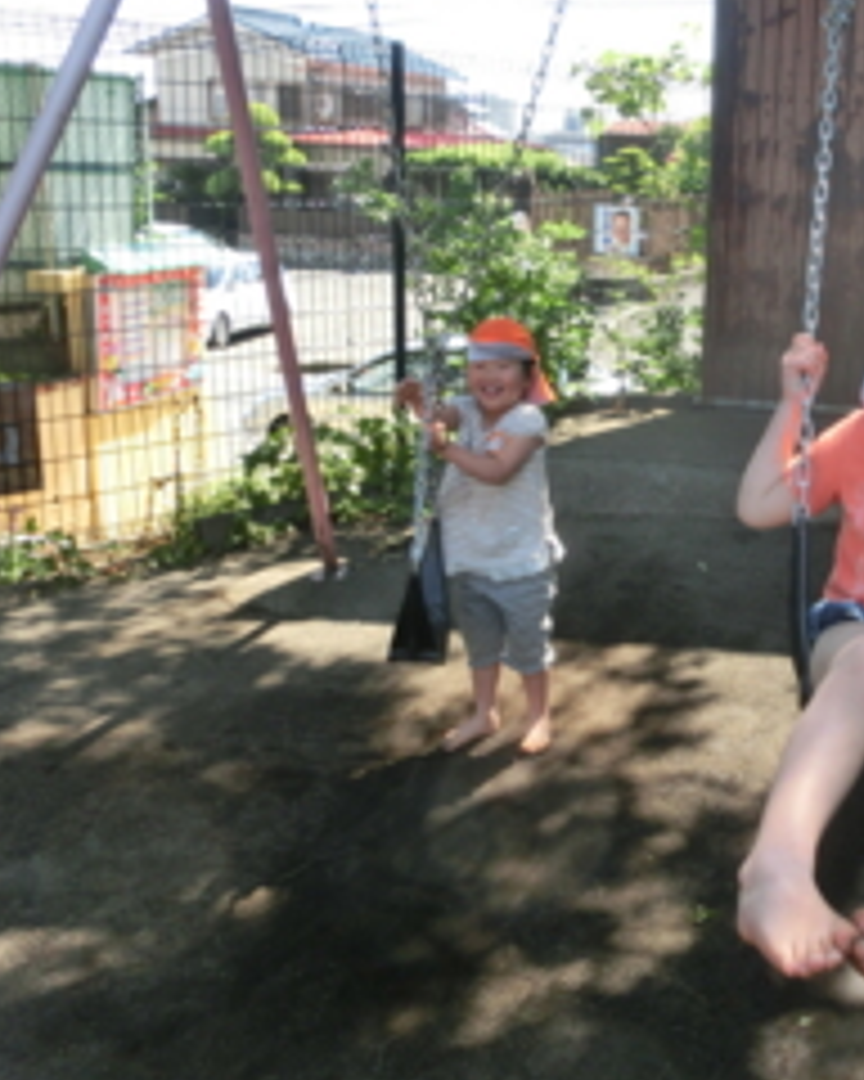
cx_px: 774
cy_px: 418
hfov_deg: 36.0
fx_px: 1247
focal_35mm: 39
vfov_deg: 46.5
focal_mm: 4.24
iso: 80
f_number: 3
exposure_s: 1/320
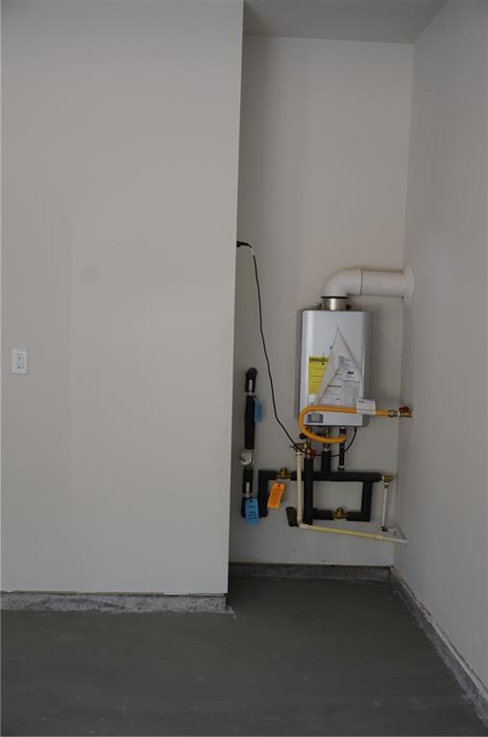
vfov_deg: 39.0
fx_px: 1043
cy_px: 368
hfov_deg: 26.3
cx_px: 244
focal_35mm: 51
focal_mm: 34
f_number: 4.2
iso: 160
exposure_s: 1/60
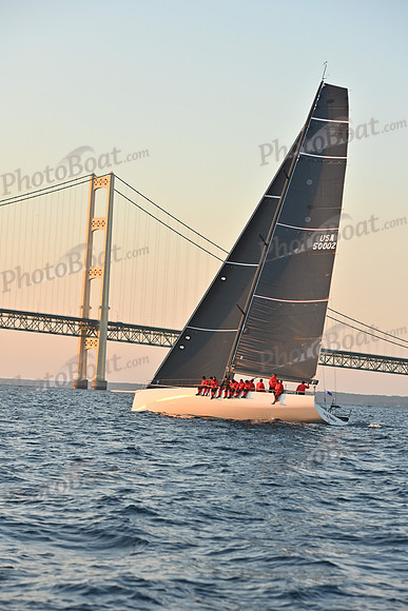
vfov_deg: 17.6
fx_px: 1971
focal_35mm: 116
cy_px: 306
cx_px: 204
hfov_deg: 11.8
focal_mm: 116
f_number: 6.3
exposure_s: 1/640
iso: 800
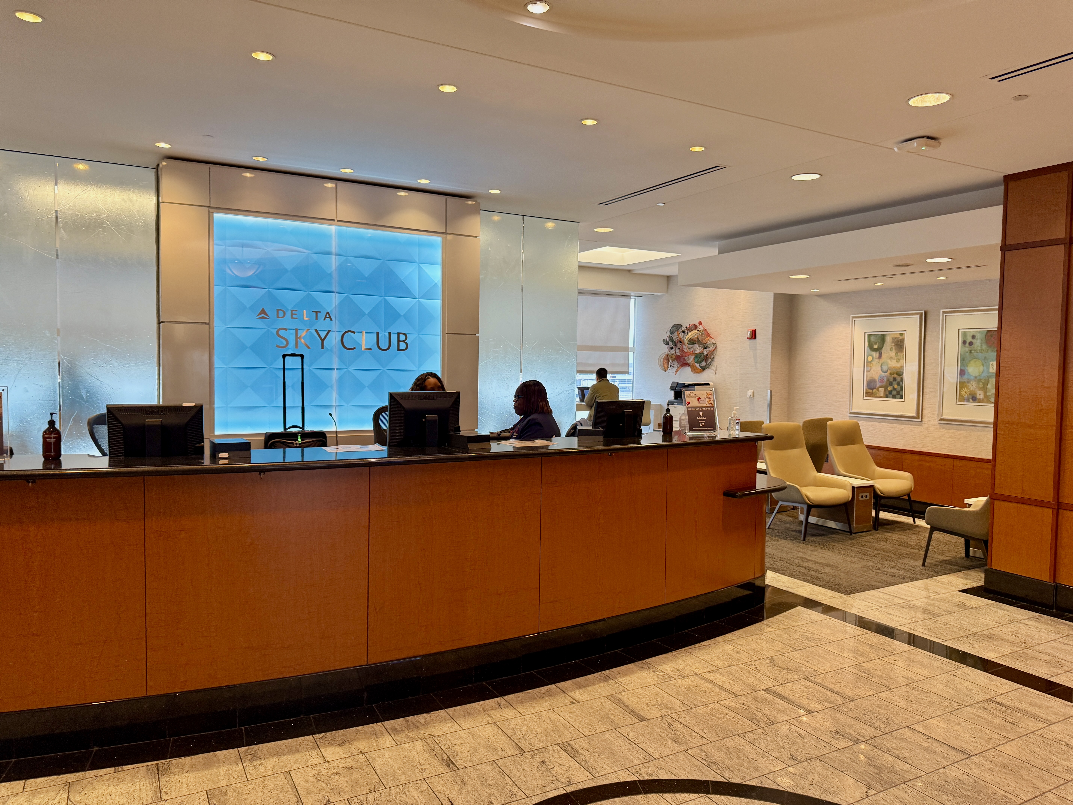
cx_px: 536
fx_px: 744
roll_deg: -0.2
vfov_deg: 56.8
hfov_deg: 71.6
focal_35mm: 24
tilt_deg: -1.3
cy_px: 402
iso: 160
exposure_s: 1/60
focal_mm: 6.76
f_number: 1.78
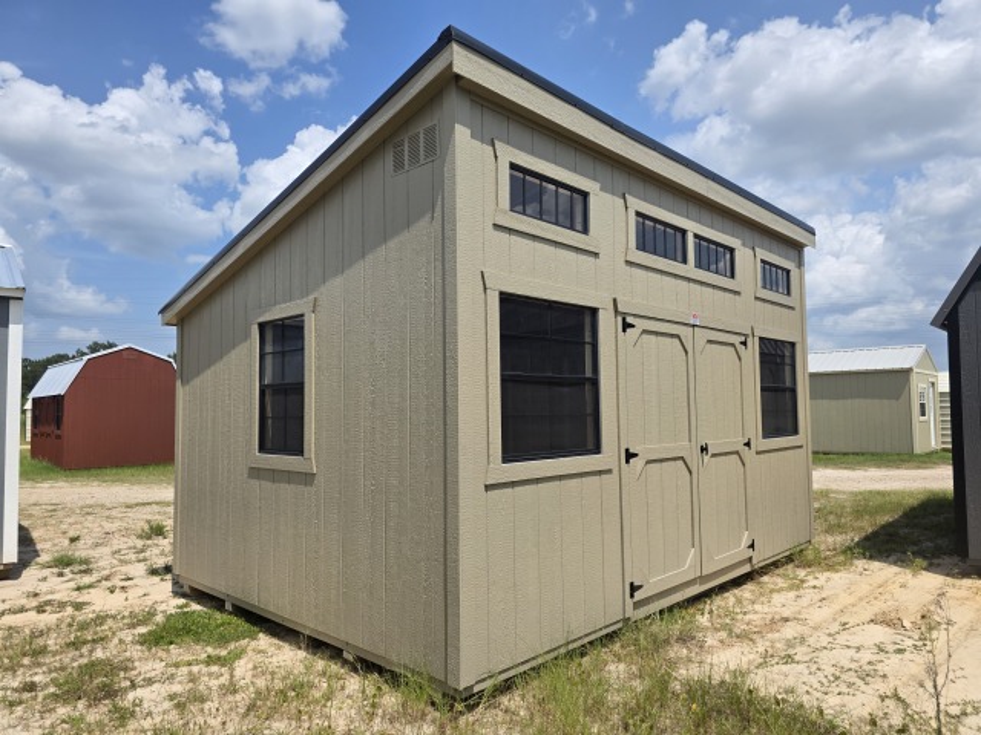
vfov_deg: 58.9
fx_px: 652
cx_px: 490
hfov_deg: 73.9
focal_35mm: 23
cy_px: 368
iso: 80
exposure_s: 1/7944
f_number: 1.7
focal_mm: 6.3
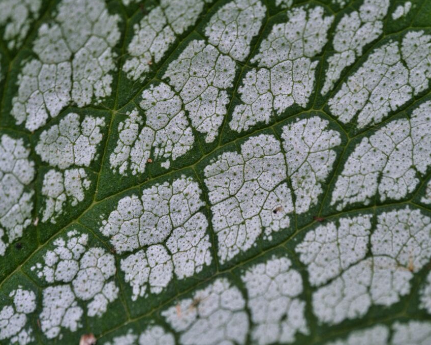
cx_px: 240
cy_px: 172
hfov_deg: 14.2
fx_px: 1734
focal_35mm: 136
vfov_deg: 11.3
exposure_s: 1/120
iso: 1600
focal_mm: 80
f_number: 3.6
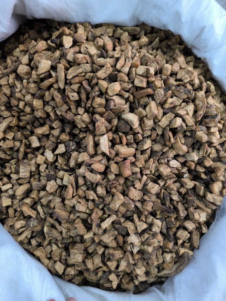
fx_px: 200
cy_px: 150
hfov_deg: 58.9
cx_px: 113
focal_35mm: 23
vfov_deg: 73.9
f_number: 1.65
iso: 500
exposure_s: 1/50
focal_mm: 6.14
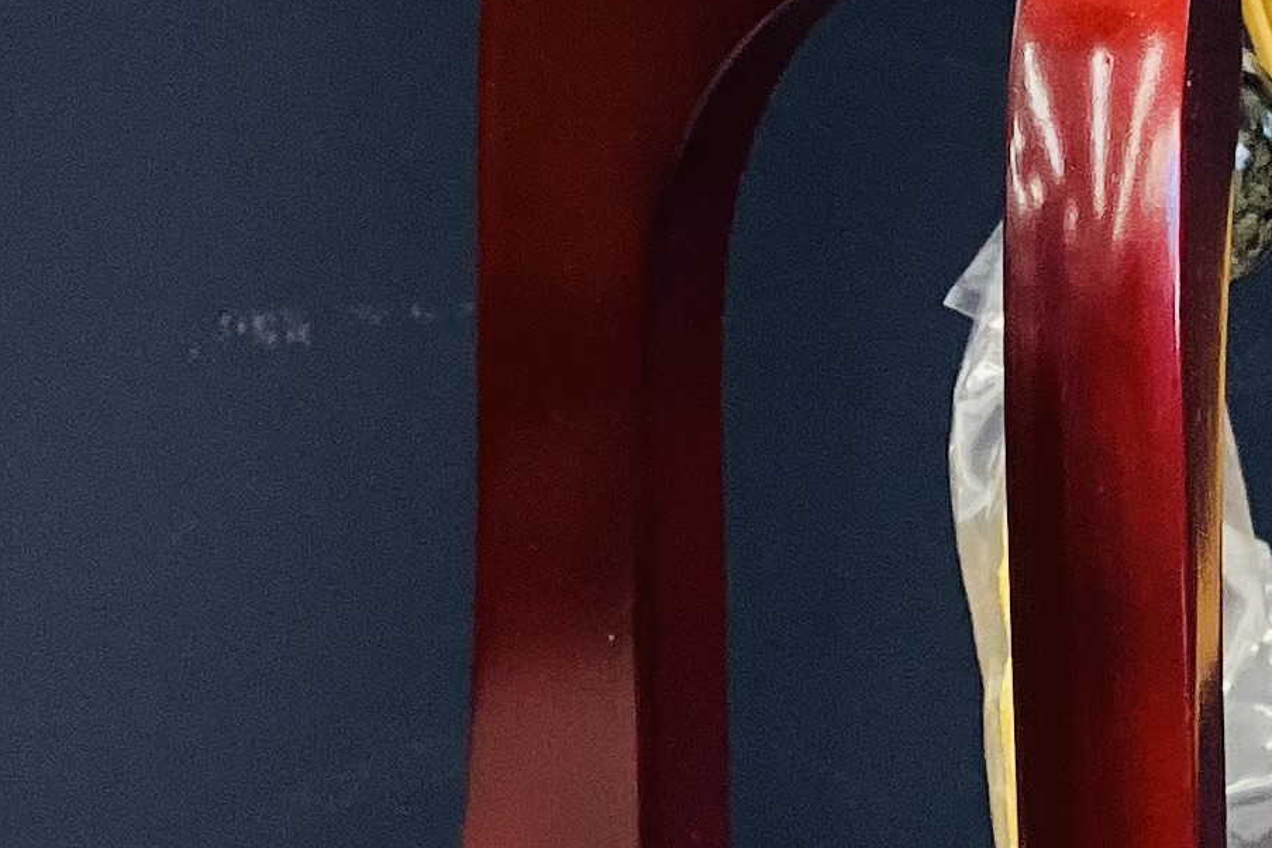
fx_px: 4593
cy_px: -875
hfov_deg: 15.5
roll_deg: +2.1
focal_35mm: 130
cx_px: 1204
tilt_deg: -2.2
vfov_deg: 9.8
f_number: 1.8
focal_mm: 3.99
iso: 50
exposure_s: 1/120
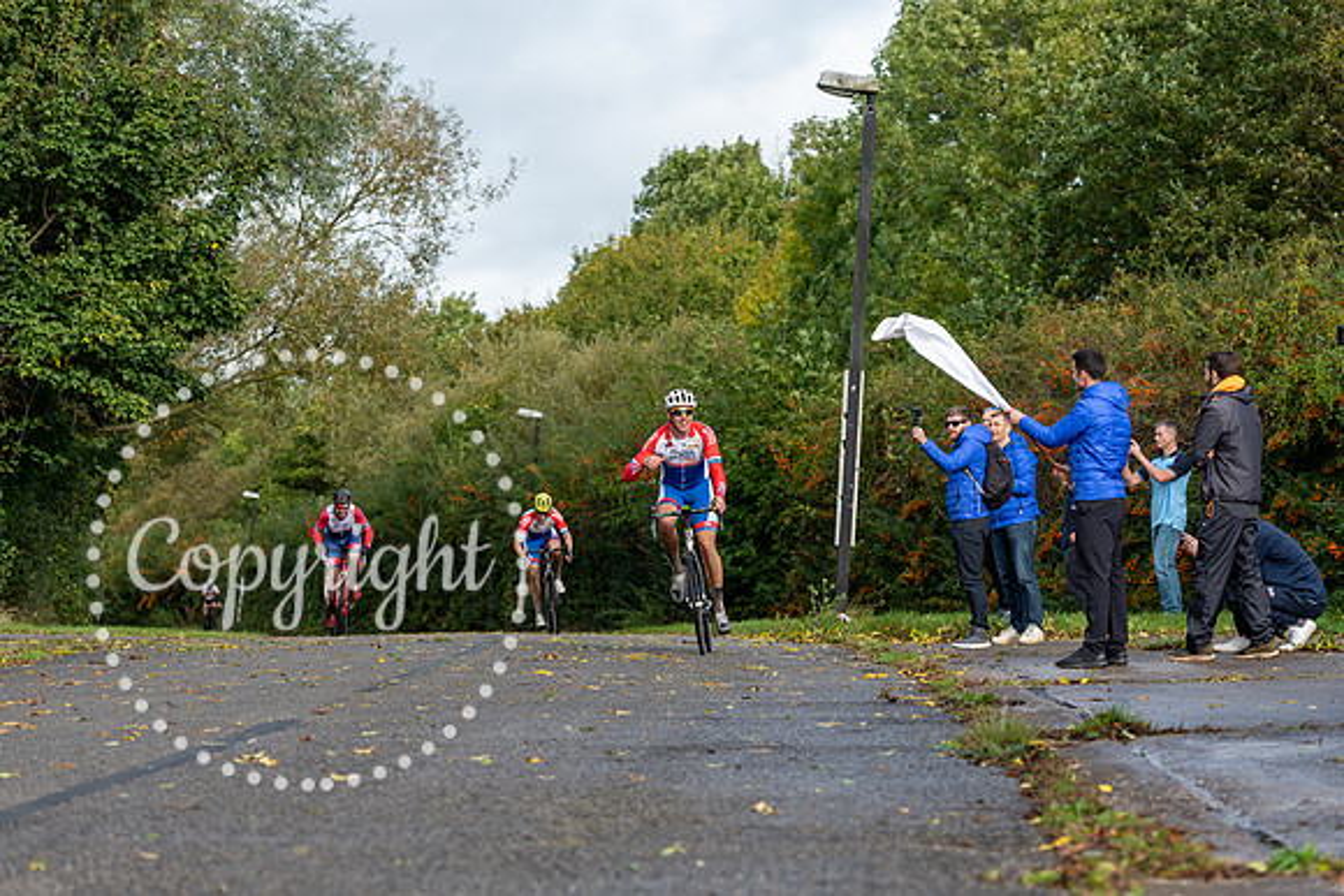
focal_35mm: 92
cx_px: 672
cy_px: 448
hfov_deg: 22.1
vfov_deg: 14.9
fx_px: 3435
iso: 200
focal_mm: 92
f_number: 4
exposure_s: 1/500
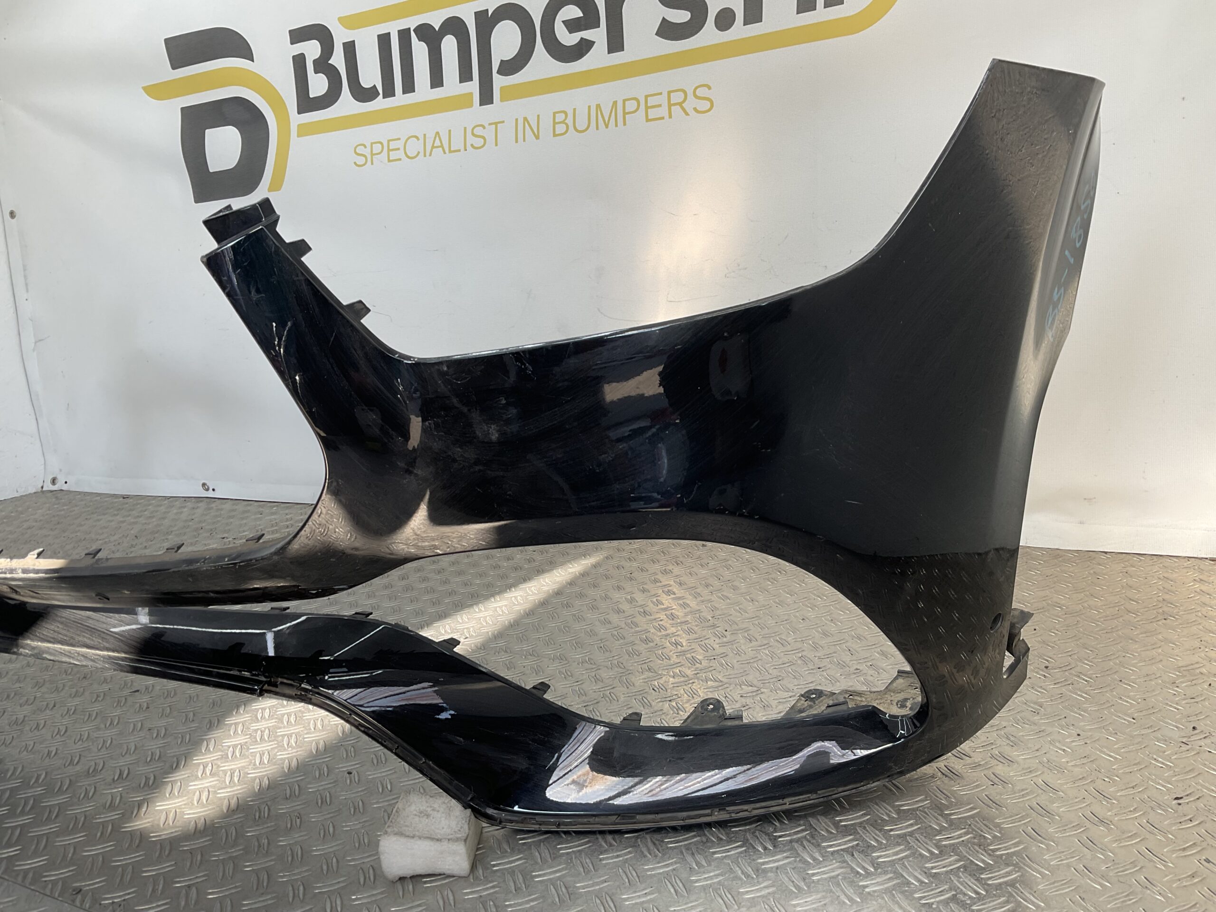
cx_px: 608
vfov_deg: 48.2
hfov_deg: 61.7
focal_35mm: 29
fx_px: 1019
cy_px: 456
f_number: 1.8
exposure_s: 1/133
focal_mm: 3
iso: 16
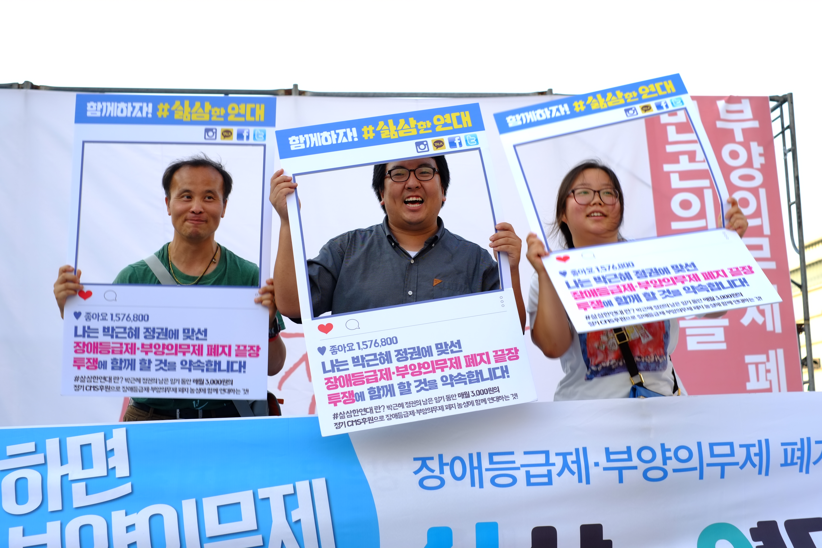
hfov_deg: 37.5
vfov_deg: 25.5
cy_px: 274
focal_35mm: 53
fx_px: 1210
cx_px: 411
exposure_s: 1/80
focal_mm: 35
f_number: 4
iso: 100
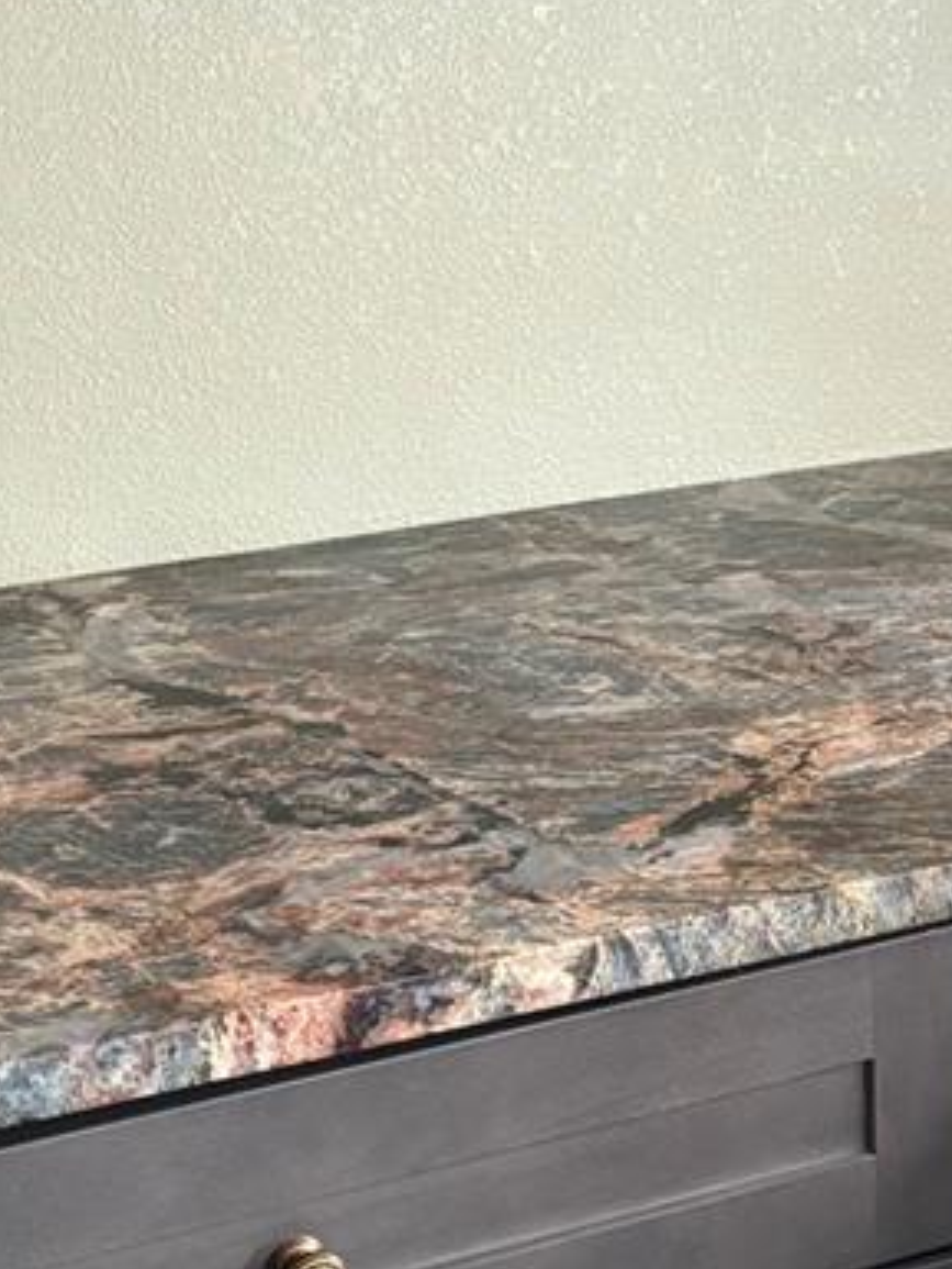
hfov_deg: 18.0
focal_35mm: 81
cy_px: -16
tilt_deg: -6.0
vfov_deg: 23.1
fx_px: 2969
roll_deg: +0.3
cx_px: 777
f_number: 1.6
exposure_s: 1/40
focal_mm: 5.96
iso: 500
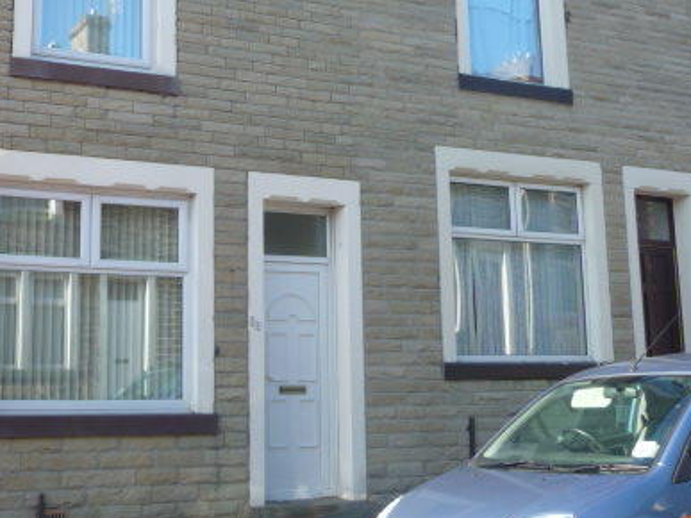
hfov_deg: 38.1
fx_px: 958
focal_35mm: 48
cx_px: 129
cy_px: 186
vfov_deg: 30.1
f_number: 3.3
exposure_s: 1/200
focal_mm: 4.7
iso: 100
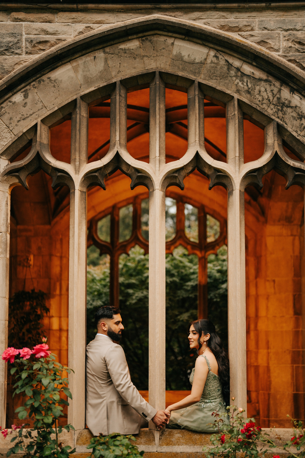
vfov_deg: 39.6
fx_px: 635
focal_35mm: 50
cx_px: 152
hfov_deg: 27.0
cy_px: 229
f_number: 1.2
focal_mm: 50
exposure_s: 1/160
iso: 640
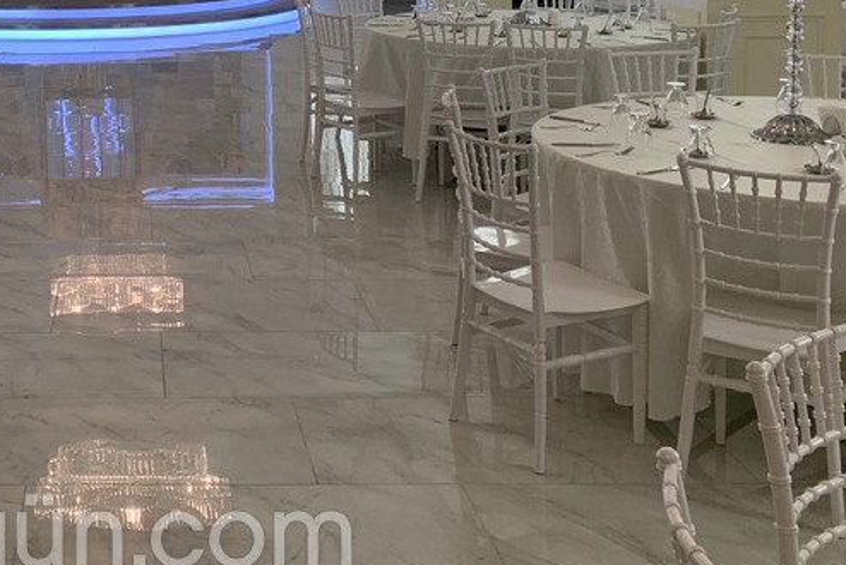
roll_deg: +0.4
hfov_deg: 33.8
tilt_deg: -2.7
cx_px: 89
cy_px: -41
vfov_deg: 22.9
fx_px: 1317
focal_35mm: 56
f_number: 1.8
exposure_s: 1/100
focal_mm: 4.25
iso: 80
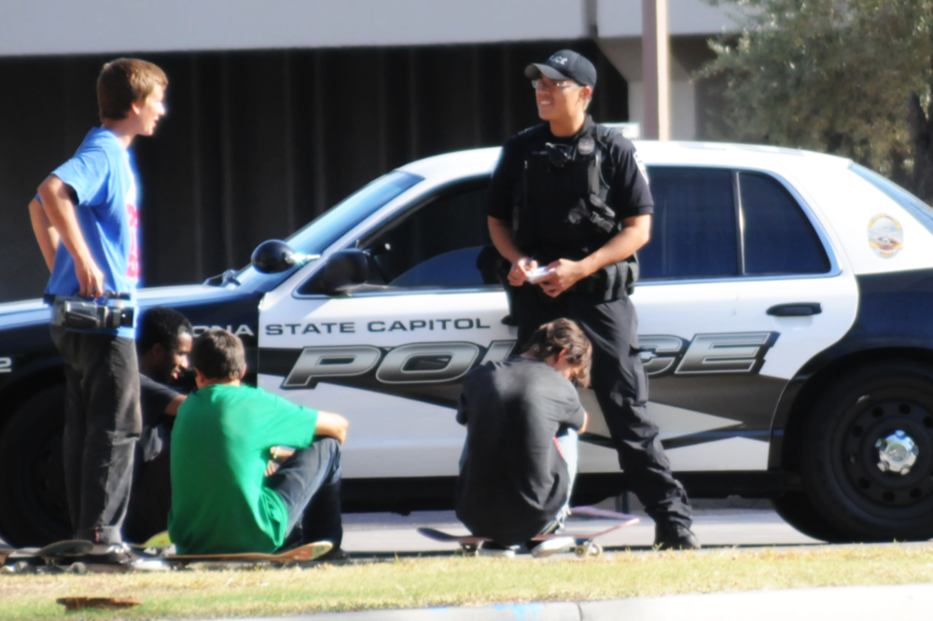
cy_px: 310
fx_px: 11658
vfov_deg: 3.1
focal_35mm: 450
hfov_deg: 4.6
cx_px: 466
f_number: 7.1
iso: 800
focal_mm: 300
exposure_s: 1/640
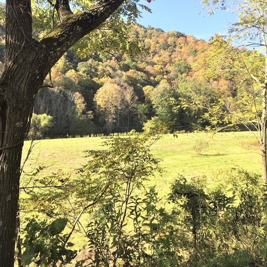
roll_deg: -0.7
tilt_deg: -1.2
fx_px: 340
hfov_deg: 42.8
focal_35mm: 39
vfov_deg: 42.8
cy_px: 121
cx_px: 128
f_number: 2.2
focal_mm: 4.15
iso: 32
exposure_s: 1/618
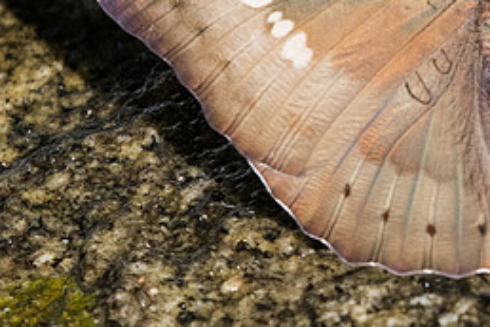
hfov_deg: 1.1
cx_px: 536
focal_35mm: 1878
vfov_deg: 0.7
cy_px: 13
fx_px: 25560
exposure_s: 1/500
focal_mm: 400
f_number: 10
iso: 1000
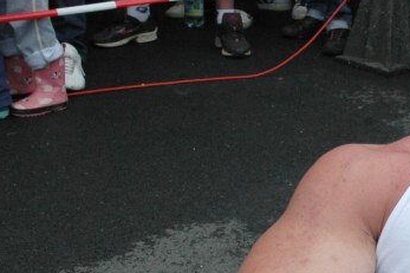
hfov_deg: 19.9
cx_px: 389
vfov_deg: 13.5
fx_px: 1140
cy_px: 268
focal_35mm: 100
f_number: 11
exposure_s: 1/500
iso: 500
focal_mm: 29
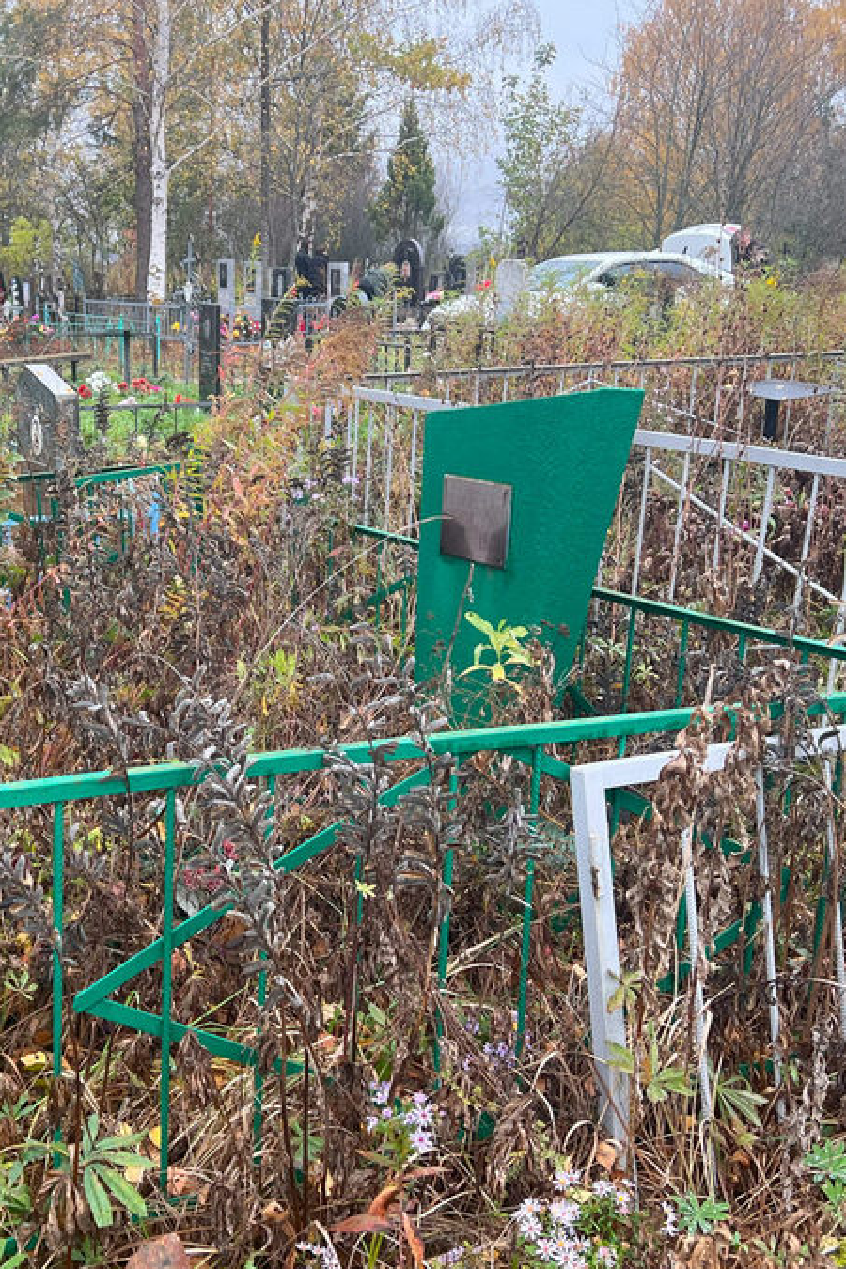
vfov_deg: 47.4
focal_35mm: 41
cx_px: 164
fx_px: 1445
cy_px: 675
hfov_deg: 31.7
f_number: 1.5
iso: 40
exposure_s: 1/208
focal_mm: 5.7
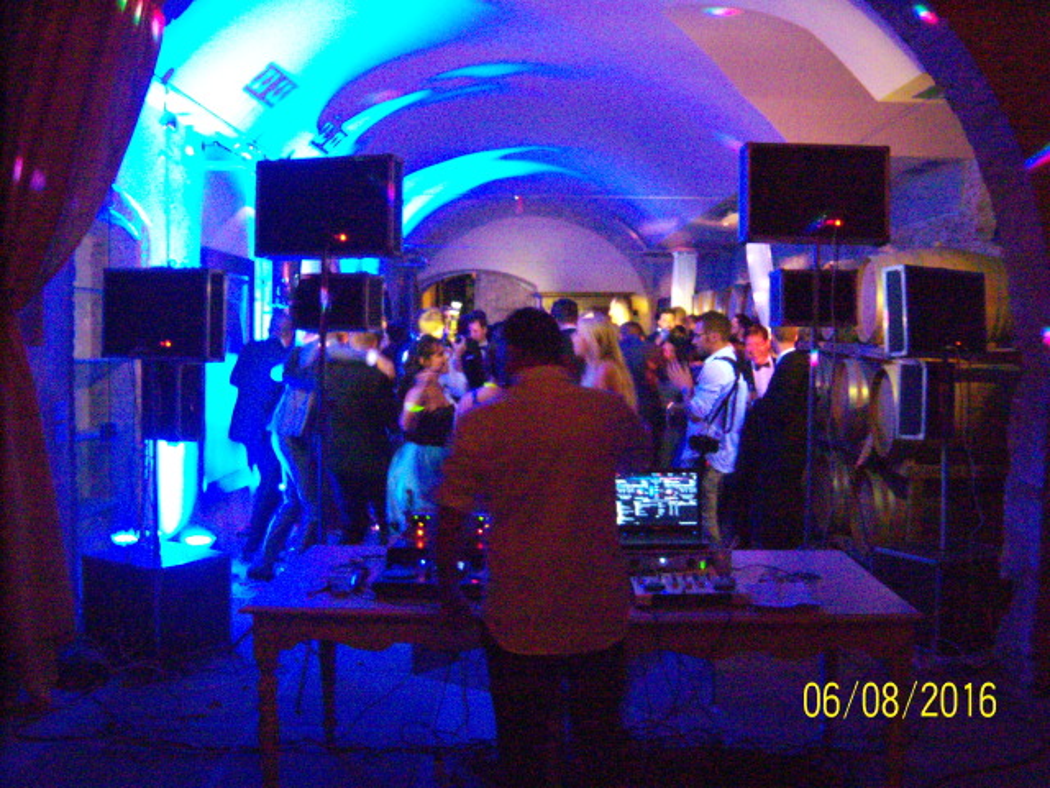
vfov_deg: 39.7
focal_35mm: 36
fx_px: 1092
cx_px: 525
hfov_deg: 51.4
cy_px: 394
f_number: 2.8
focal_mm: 7.5
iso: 1600
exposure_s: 1/13
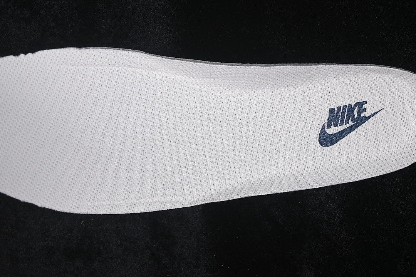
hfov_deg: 27.0
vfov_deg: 18.2
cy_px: 138
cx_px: 208
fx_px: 867
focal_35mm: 75
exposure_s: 1/80
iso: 160
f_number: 7.1
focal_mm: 50
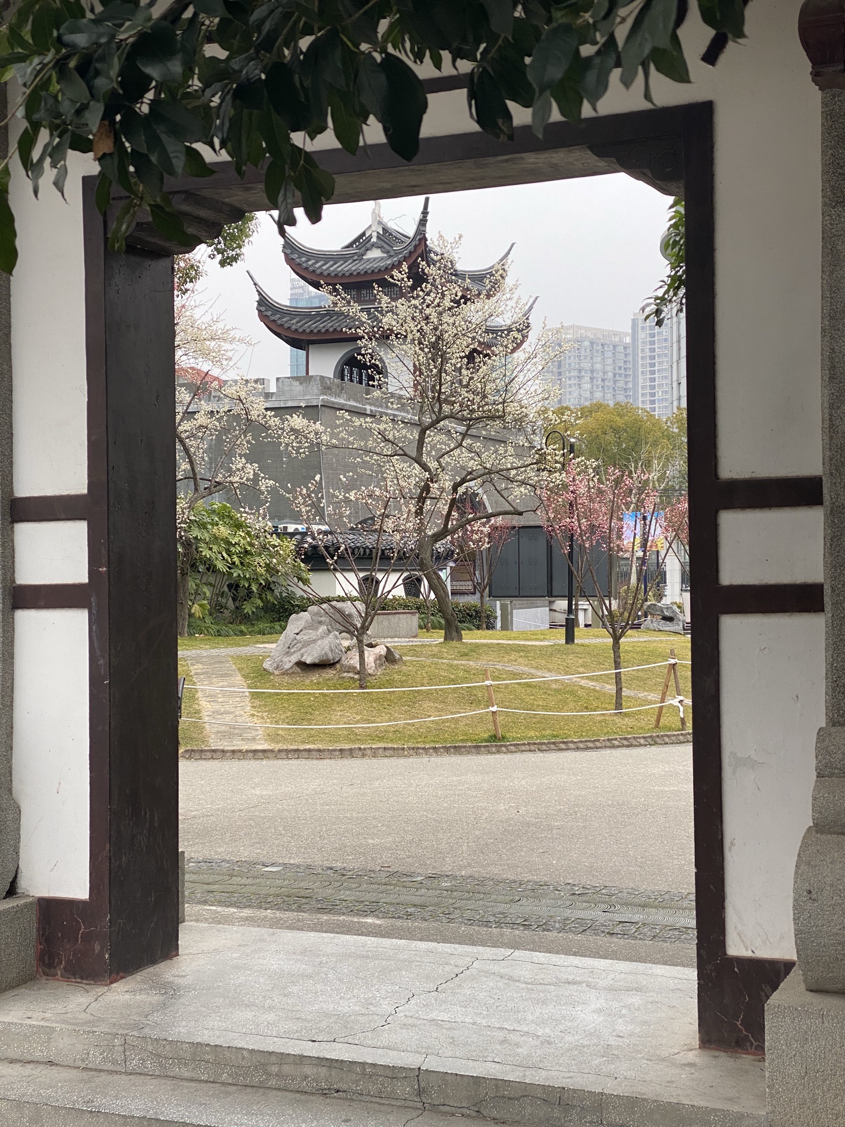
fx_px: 1692
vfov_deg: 36.8
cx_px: 422
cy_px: 564
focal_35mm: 52
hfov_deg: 28.0
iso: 40
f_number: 2
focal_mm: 6
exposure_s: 1/122
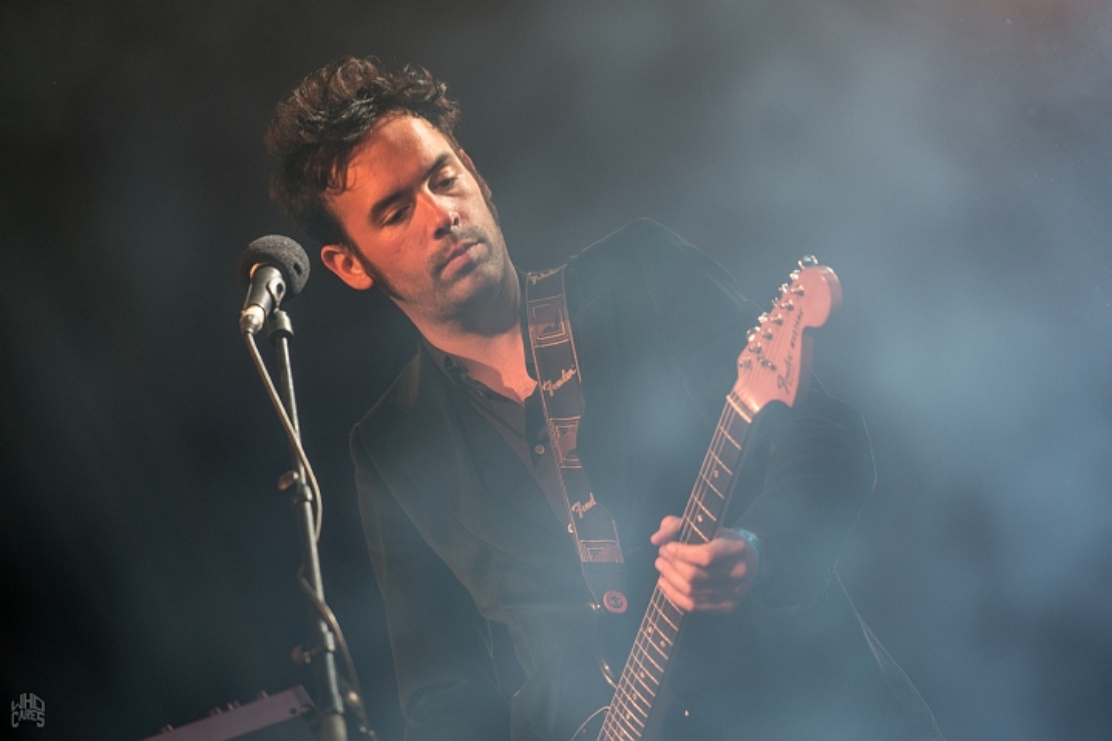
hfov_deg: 6.9
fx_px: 9266
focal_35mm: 300
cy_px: 370
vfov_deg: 4.6
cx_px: 556
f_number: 2.8
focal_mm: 200
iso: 500
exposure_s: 1/100
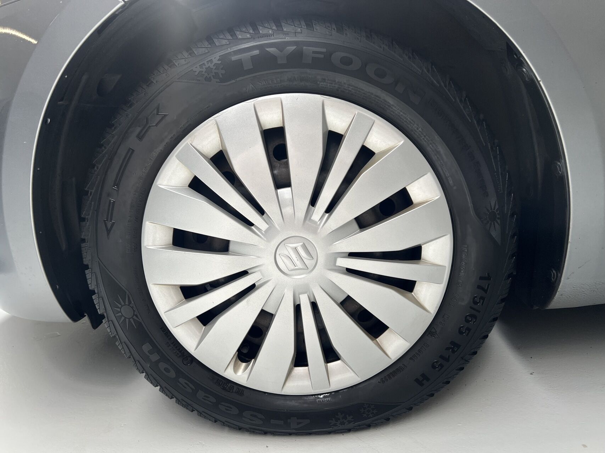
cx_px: 302
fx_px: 454
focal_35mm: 26
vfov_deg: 53.1
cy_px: 226
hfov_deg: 67.3
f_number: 1.5
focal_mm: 5.7
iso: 50
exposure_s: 1/329
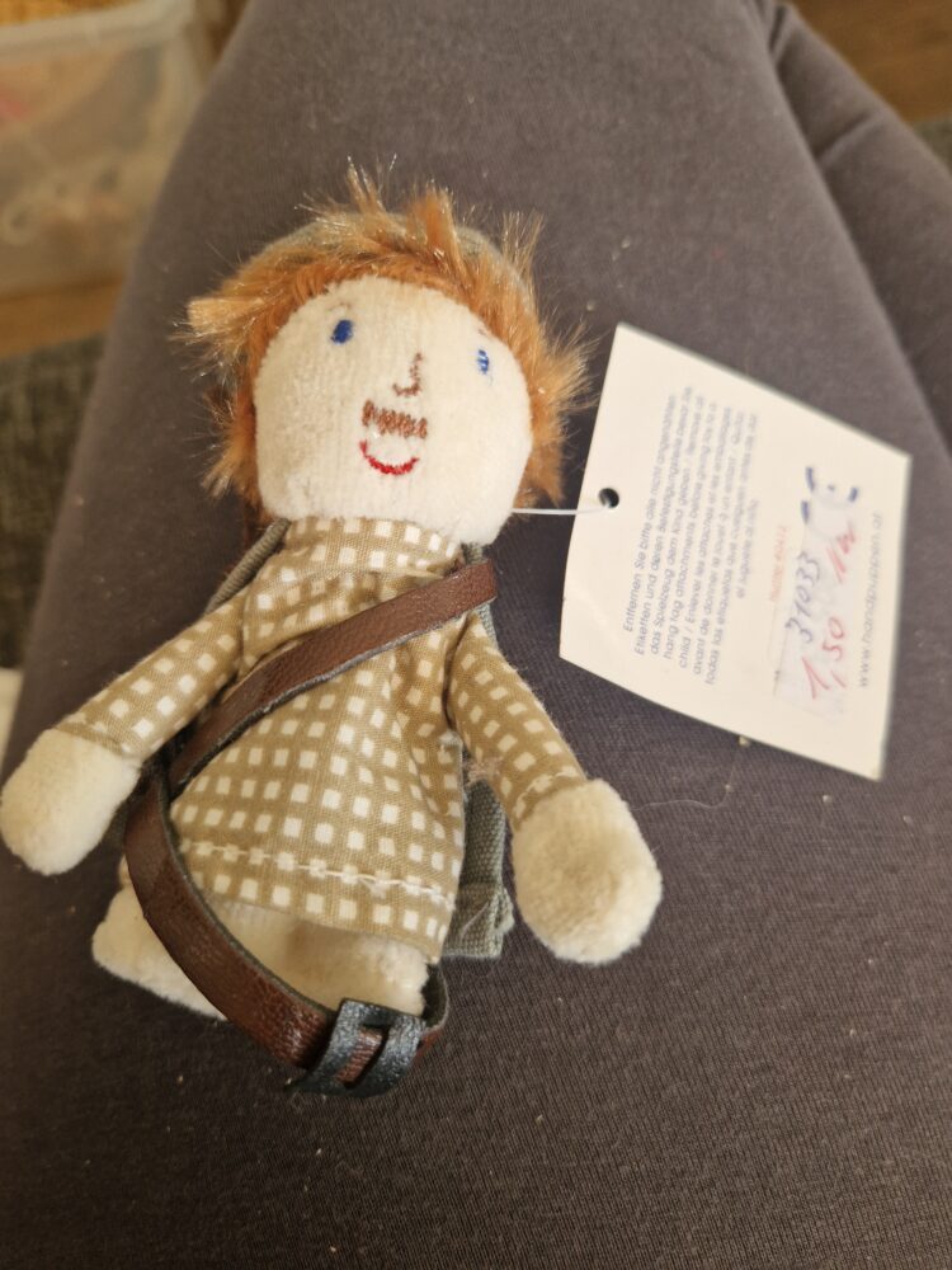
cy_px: 635
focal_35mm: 23
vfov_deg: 73.9
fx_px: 843
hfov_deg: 58.9
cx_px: 476
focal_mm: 5.4
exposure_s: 1/210
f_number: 1.8
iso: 50
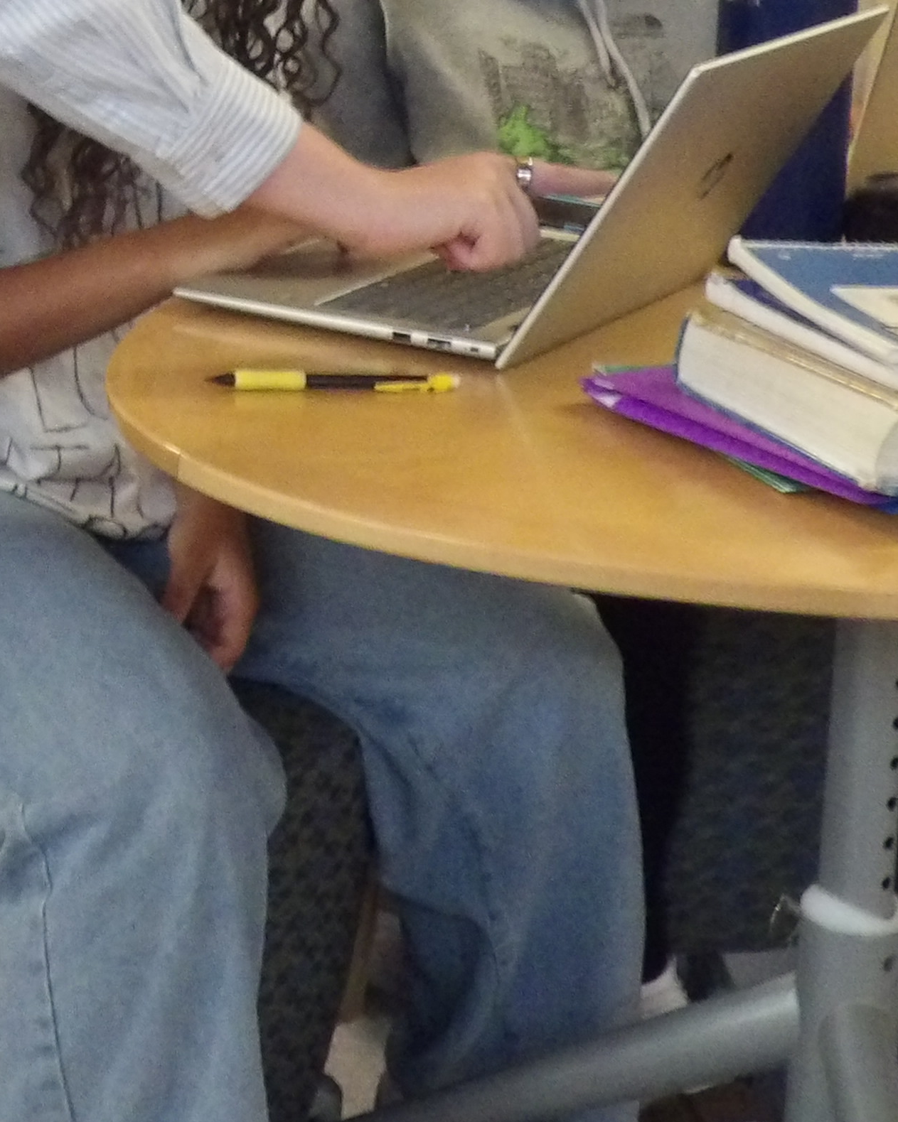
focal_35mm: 94
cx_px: -164
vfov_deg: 19.6
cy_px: -97
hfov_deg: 15.8
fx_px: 3123
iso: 800
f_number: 3.6
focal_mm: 5.9
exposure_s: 1/10
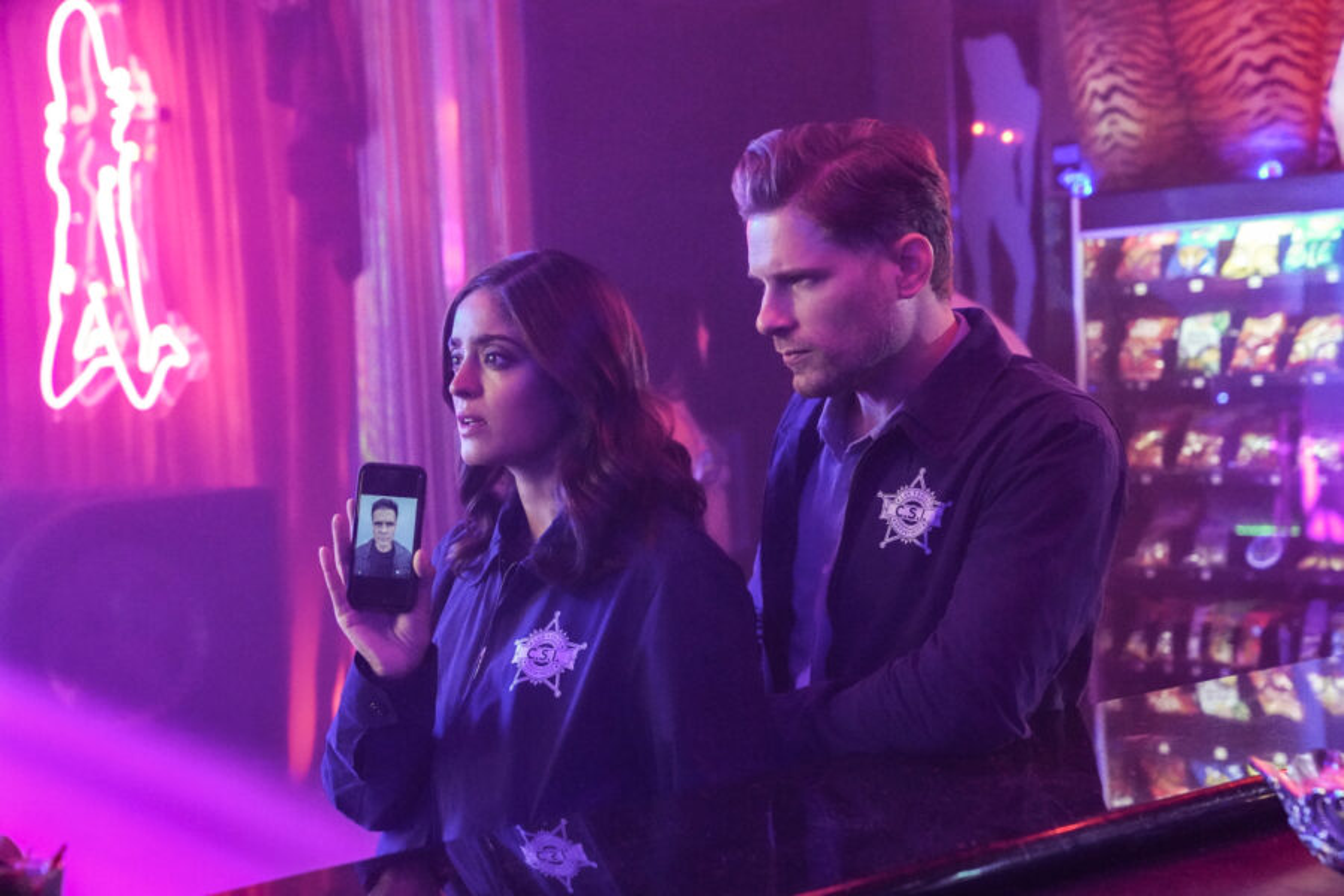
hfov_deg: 30.1
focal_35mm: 67
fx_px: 2501
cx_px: 672
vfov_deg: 20.3
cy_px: 448
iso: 12800
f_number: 4.5
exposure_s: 1/80
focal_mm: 67
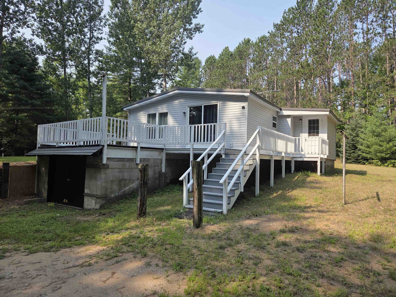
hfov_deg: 73.9
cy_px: 148
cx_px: 198
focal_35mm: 23
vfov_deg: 58.9
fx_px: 263
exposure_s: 1/2134
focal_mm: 5.4
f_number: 1.8
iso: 80
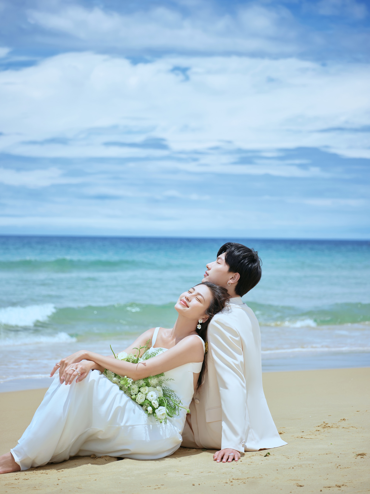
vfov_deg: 23.0
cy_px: 247
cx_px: 185
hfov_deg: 17.4
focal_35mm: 85
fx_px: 1211
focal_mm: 107.4
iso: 200
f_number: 5.6
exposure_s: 1/500
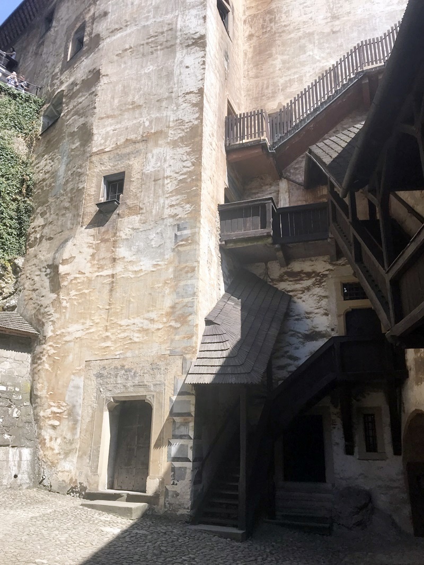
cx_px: 212
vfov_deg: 63.4
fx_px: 457
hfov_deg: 49.7
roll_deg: +0.4
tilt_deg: +21.4
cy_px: 282
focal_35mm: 28
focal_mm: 3.99
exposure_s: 1/1623
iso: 20
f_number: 1.8
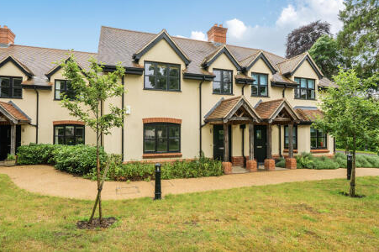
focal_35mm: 19
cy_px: 121
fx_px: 200
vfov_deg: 64.4
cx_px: 187
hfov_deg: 86.9
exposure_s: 1/160
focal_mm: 12
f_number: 8
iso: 400
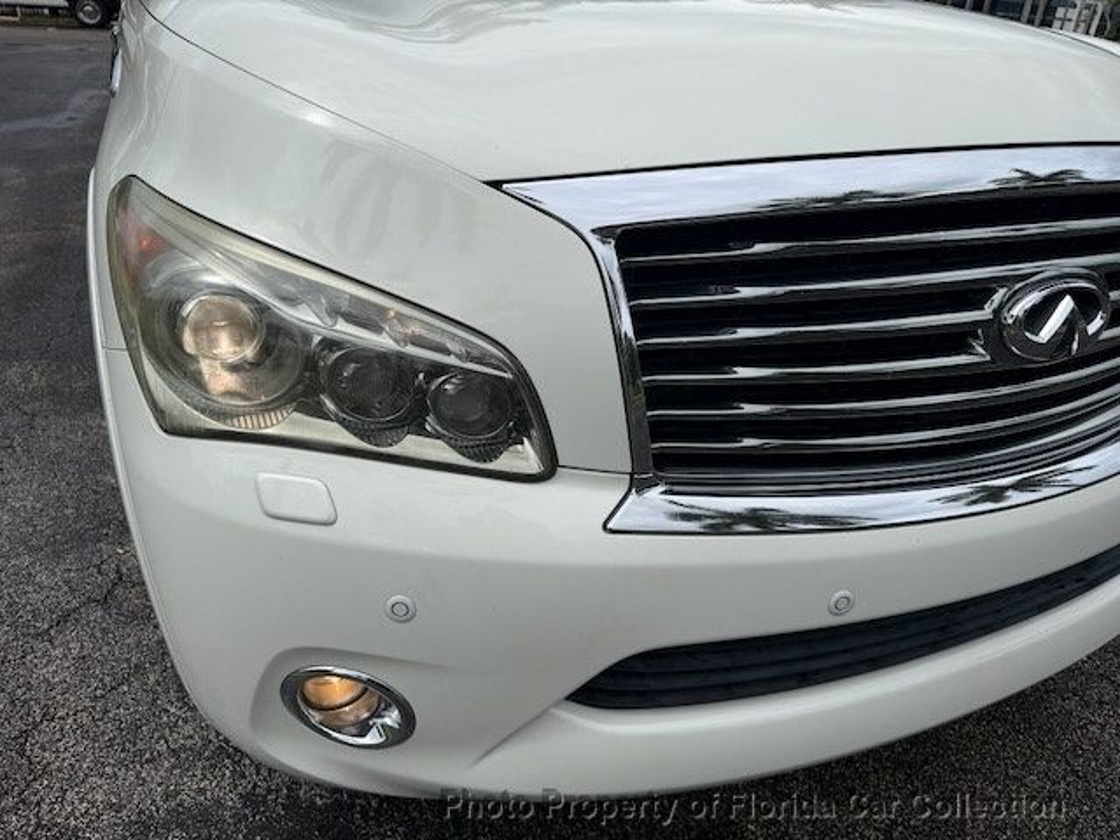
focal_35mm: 24
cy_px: 420
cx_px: 560
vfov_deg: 56.8
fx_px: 777
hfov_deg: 71.6
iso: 80
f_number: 1.78
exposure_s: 1/8130
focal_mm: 6.76
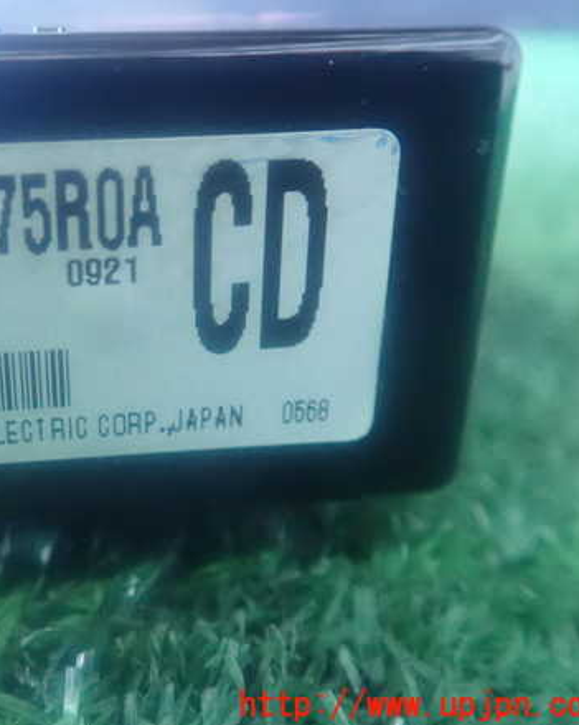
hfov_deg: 36.1
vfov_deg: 45.8
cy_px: 355
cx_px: 117
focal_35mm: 40
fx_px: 857
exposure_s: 1/10
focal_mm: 5.5
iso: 1600
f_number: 2.3
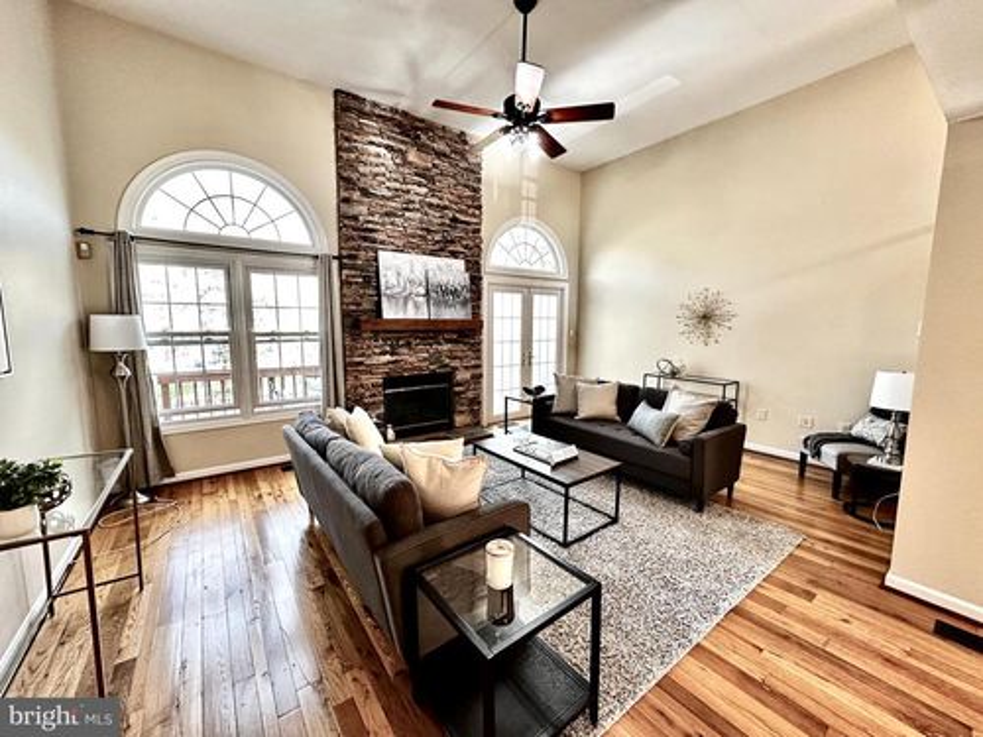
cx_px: 492
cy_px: 368
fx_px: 398
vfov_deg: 85.7
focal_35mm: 14
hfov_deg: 102.1
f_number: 2.2
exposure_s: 1/60
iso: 320
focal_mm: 2.22
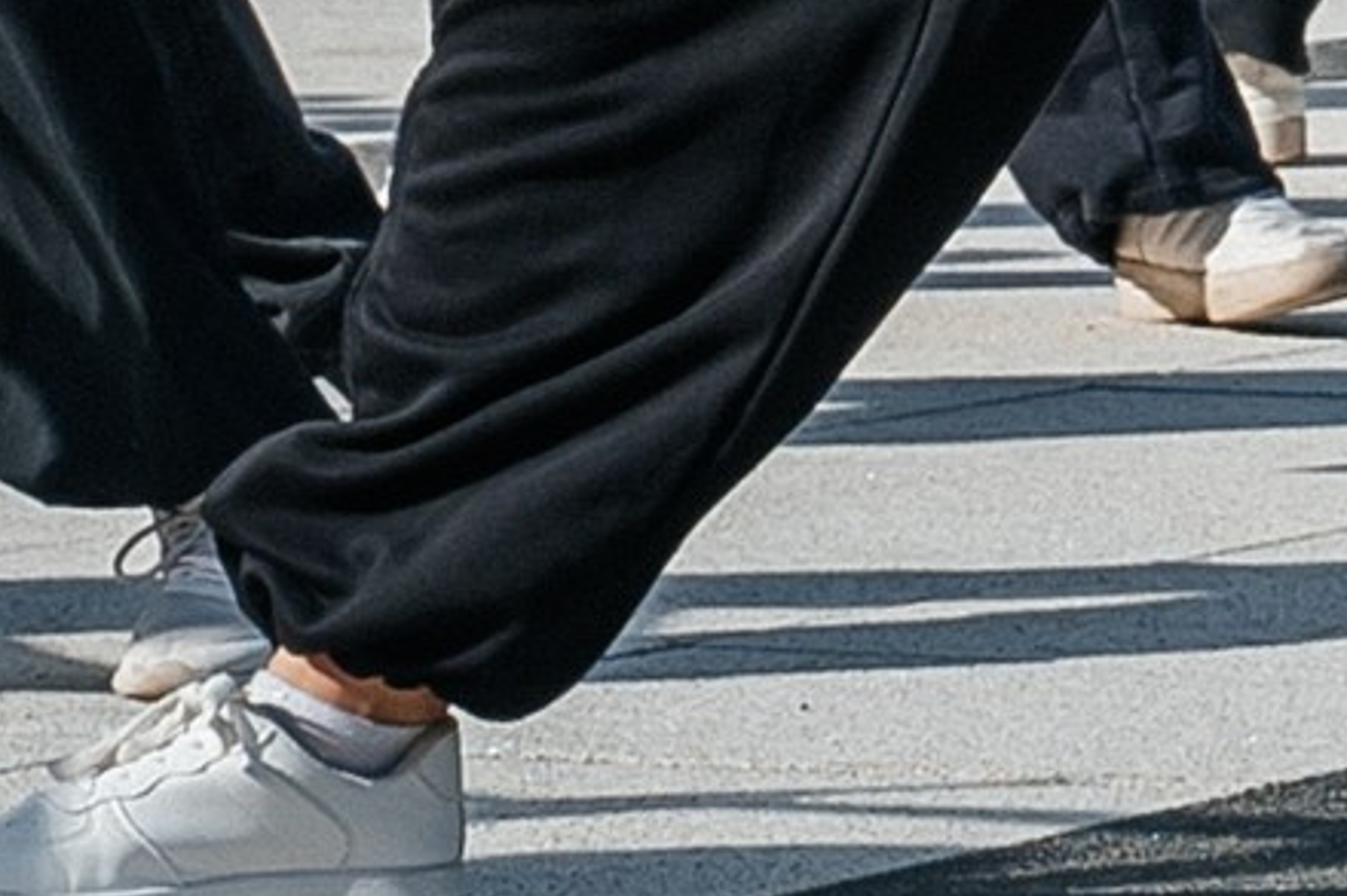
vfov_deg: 2.5
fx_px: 20346
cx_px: 877
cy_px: -616
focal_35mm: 544
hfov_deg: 3.8
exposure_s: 1/320
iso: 100
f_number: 6.3
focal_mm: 45
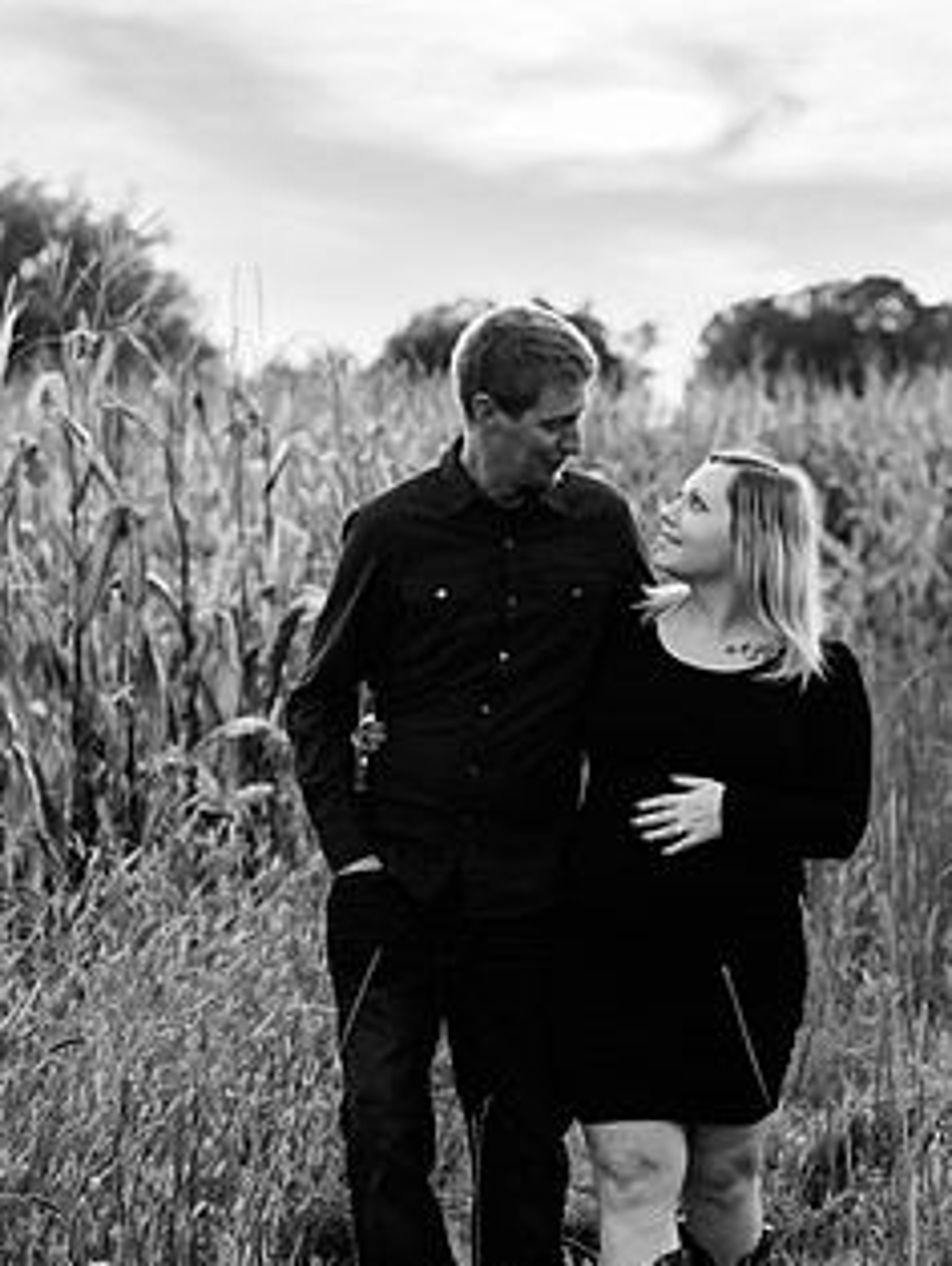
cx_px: 543
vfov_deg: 16.8
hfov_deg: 12.7
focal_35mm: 117
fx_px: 4284
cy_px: 685
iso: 320
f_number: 3.2
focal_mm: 85
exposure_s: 1/320
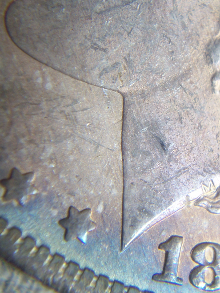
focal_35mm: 77
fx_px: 652
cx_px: 110
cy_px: 146
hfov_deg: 19.1
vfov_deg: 25.3
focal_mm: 12.8
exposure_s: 1/16.9
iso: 80
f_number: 4.2
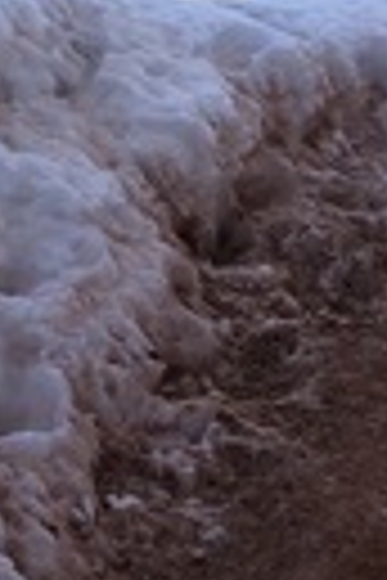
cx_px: 72
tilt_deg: -11.9
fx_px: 2032
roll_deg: -0.4
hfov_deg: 10.8
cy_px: -252
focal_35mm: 126
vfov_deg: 15.2
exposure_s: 1/1230
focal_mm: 3.99
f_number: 1.8
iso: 20
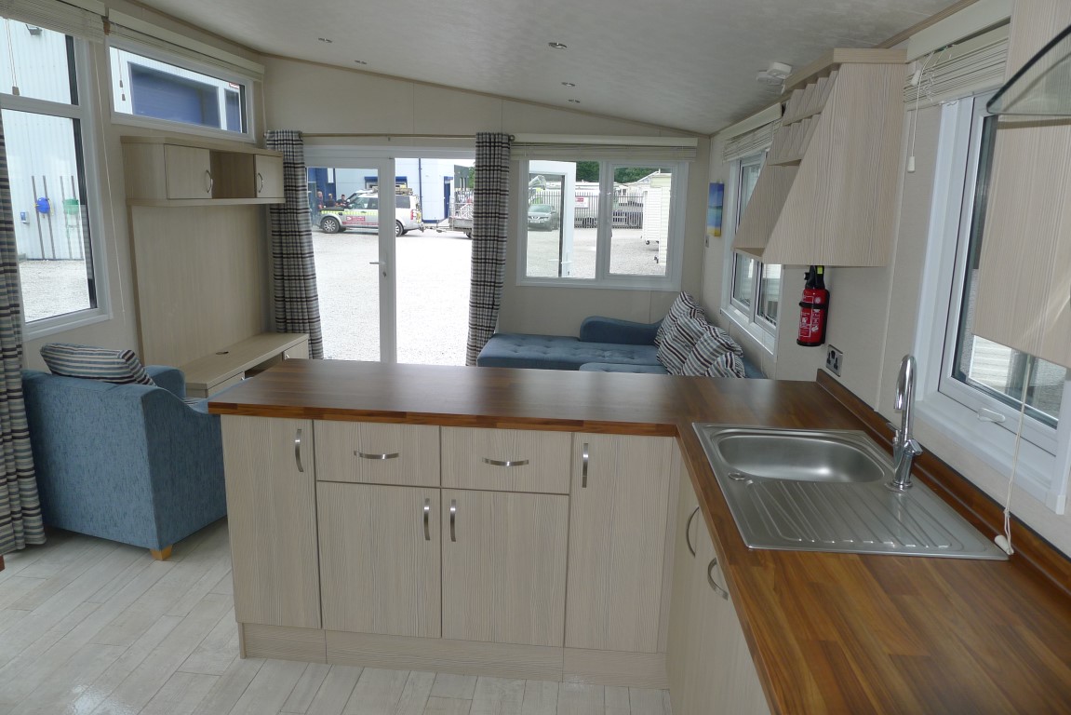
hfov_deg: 73.7
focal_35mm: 24
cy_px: 358
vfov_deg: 53.2
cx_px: 536
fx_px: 714
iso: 100
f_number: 2.8
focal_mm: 5.1
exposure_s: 1/125
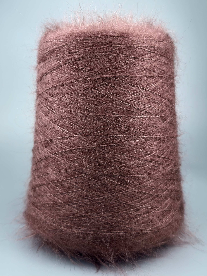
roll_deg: -0.6
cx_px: 104
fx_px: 191
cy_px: 138
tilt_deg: -5.3
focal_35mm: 24
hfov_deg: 56.8
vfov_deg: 71.6
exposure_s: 1/653
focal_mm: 6.76
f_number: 1.78
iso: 64
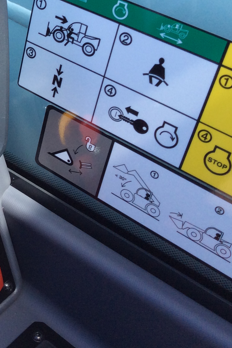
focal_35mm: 67
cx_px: -95
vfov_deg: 29.7
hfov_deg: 18.4
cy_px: 94
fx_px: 648
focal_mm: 3.3
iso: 32
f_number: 2.4
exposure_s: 1/203
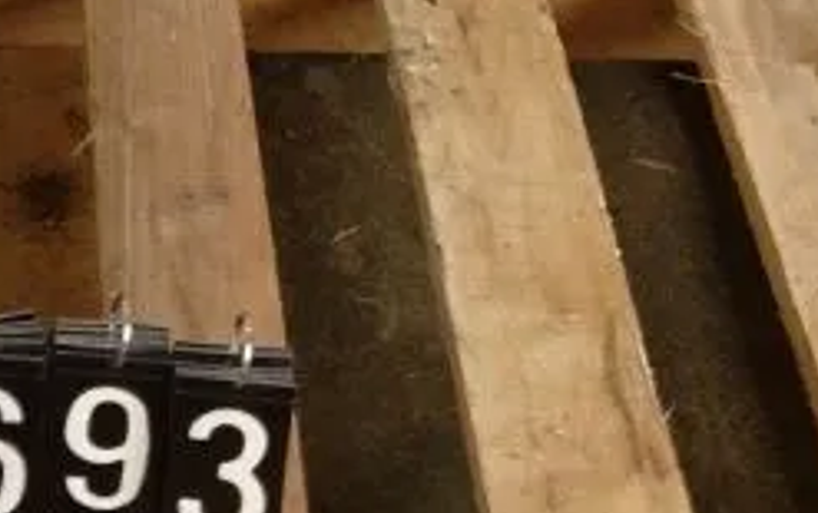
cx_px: -116
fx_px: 2143
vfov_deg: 13.1
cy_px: -175
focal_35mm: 96
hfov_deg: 20.5
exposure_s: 1/20
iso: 200
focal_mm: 4.28
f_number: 2.4
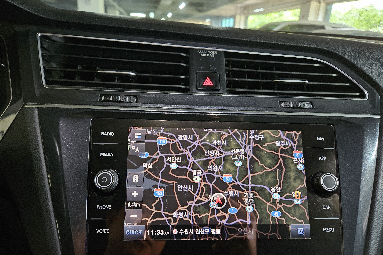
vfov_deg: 53.1
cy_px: 133
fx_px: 255
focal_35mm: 24
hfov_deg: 73.7
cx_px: 192
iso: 640
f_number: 1.8
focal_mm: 5.4
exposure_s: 1/24
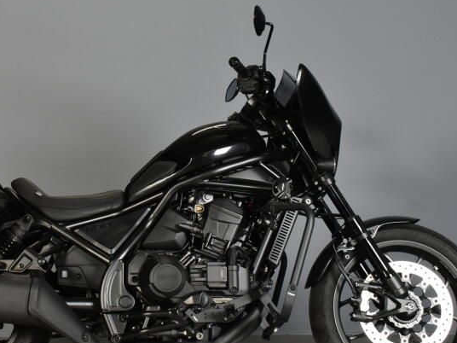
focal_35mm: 67
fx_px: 881
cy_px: 187
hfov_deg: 28.9
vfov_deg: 22.0
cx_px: 161
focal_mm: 31
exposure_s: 1/125
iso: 3200
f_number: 7.1
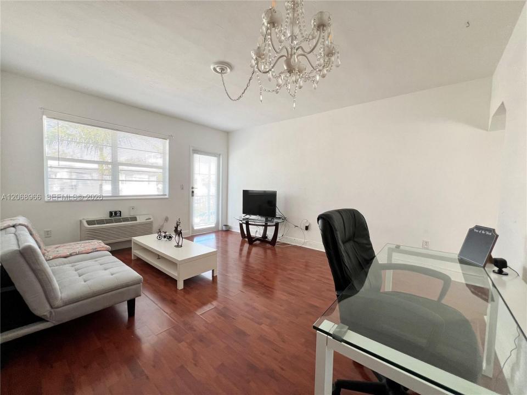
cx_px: 264
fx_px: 198
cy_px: 198
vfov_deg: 89.9
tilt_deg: -3.2
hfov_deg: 106.2
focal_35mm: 13
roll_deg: -1.3
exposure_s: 1/99
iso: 80
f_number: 1.8
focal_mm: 1.57
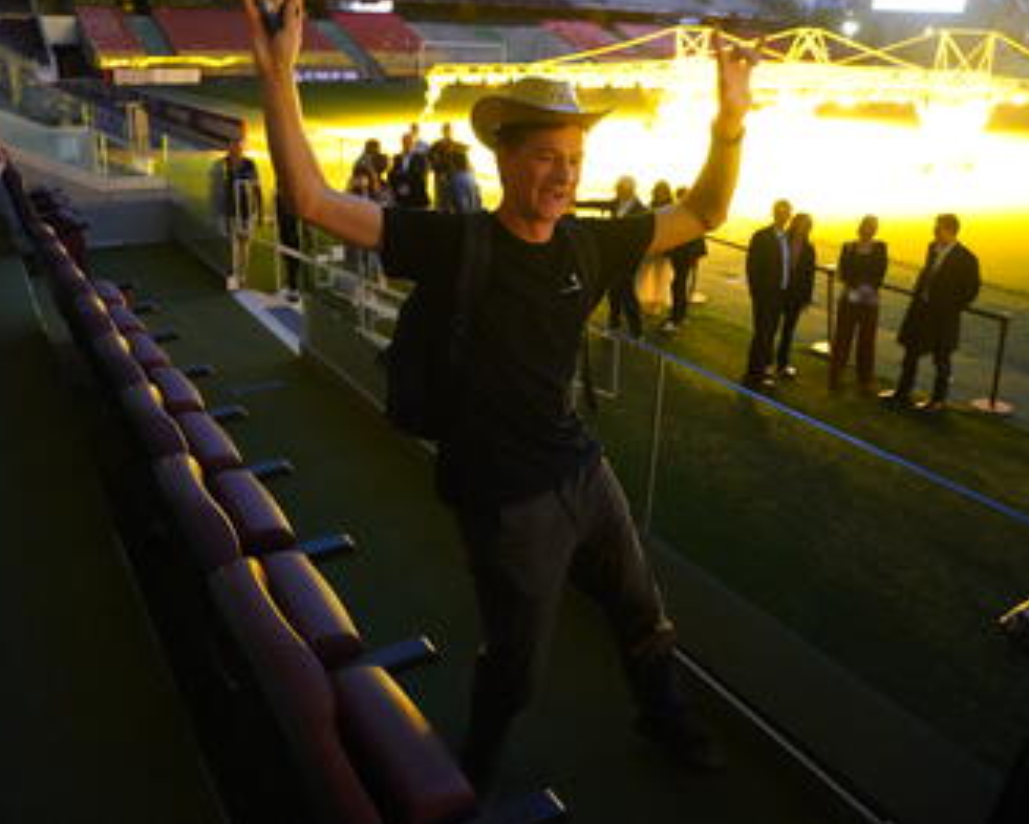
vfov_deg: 46.5
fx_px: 959
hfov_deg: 56.4
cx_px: 500
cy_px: 407
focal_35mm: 31
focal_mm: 27.4
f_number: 2.8
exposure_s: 1/125
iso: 12800
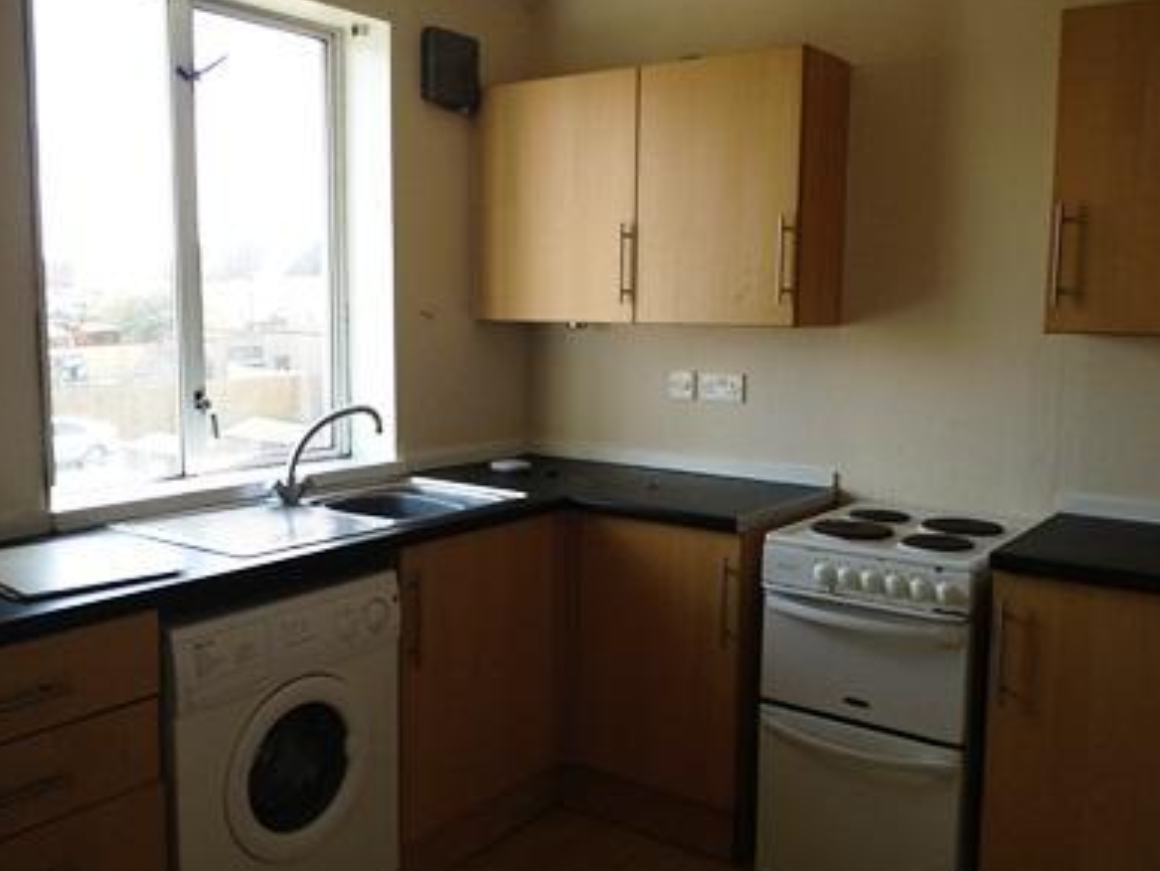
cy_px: 433
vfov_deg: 39.7
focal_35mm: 36
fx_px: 1207
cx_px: 587
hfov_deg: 51.3
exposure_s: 1/135
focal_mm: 4.28
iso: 64
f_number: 2.4
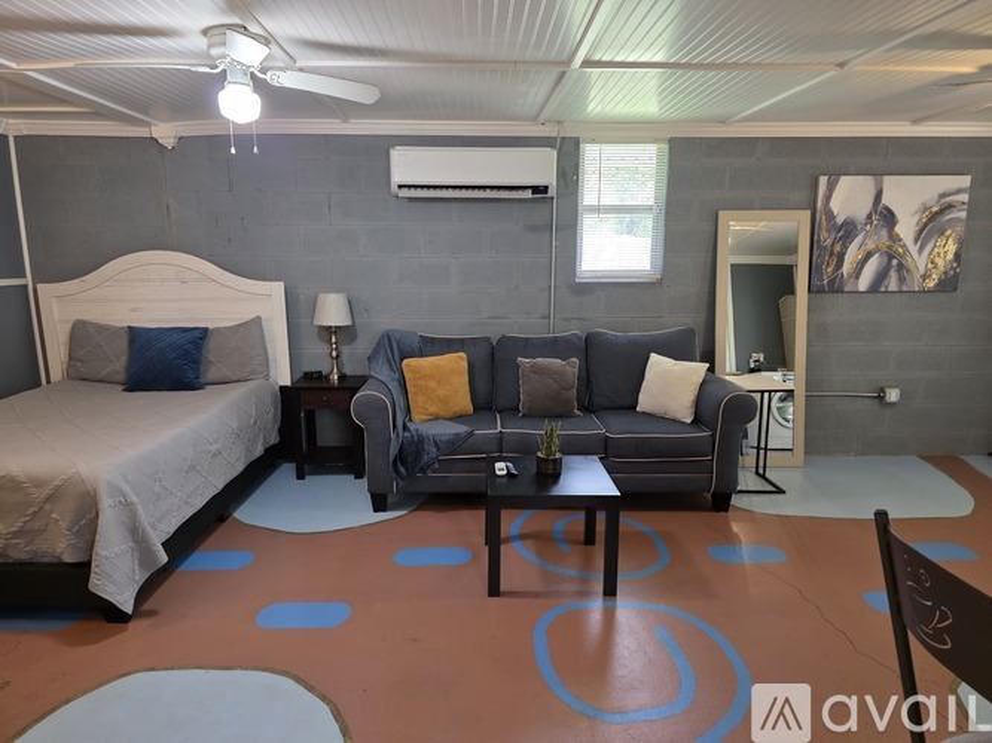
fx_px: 659
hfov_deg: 73.9
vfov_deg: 58.9
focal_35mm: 23
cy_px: 372
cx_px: 496
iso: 400
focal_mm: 6.3
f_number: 1.7
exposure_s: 1/120
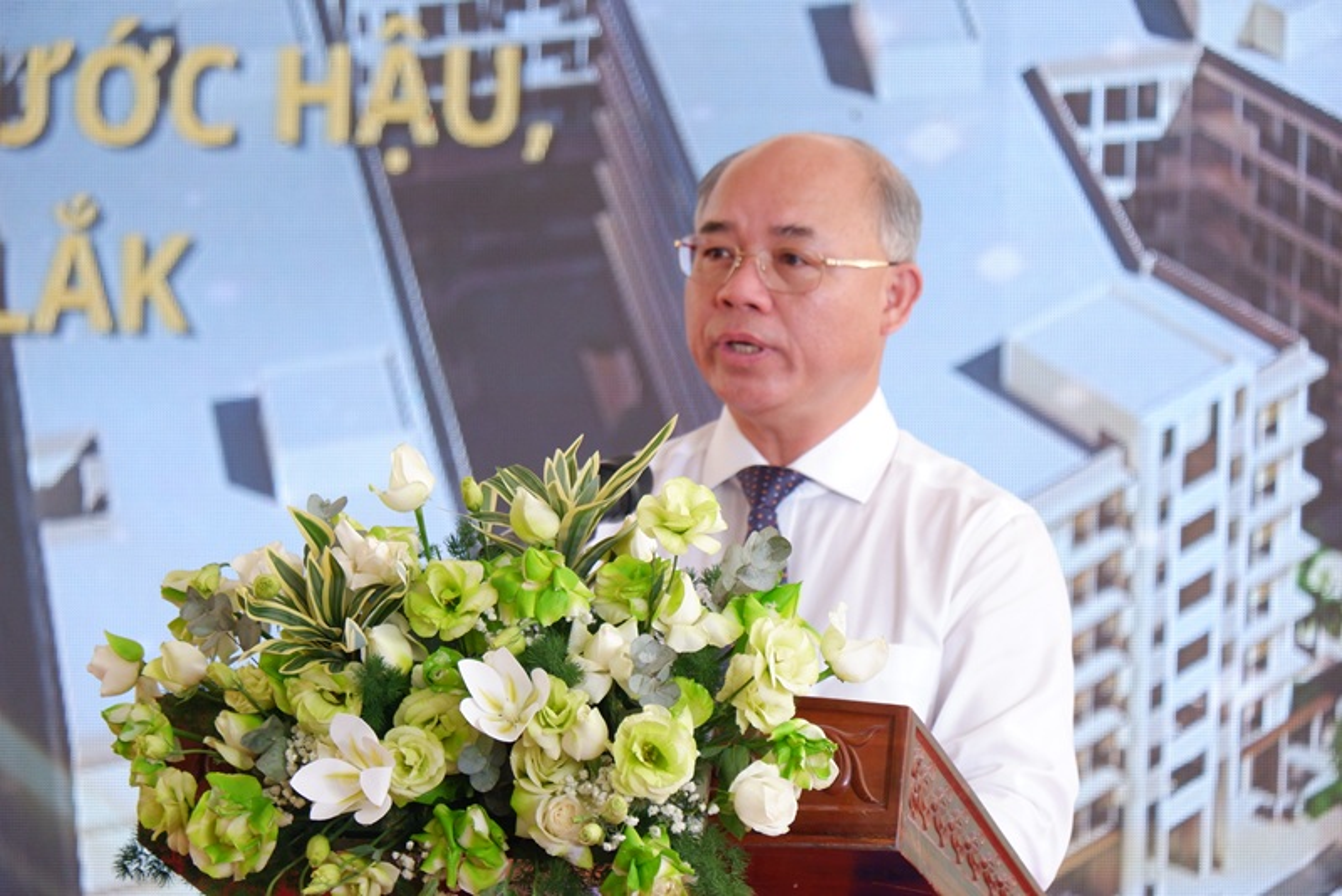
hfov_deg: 6.0
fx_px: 12865
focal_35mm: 345
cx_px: 671
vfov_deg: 4.0
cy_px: 448
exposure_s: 1/340
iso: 1600
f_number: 6.7
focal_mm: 230
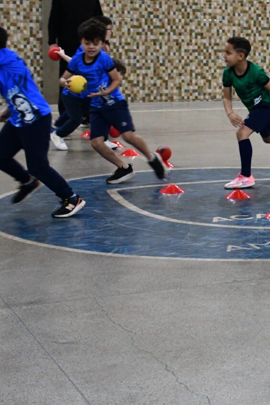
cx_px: 376
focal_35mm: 91
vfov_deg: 22.3
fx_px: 1023
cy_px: 131
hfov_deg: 14.3
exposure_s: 1/125
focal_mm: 27
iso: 2500
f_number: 4
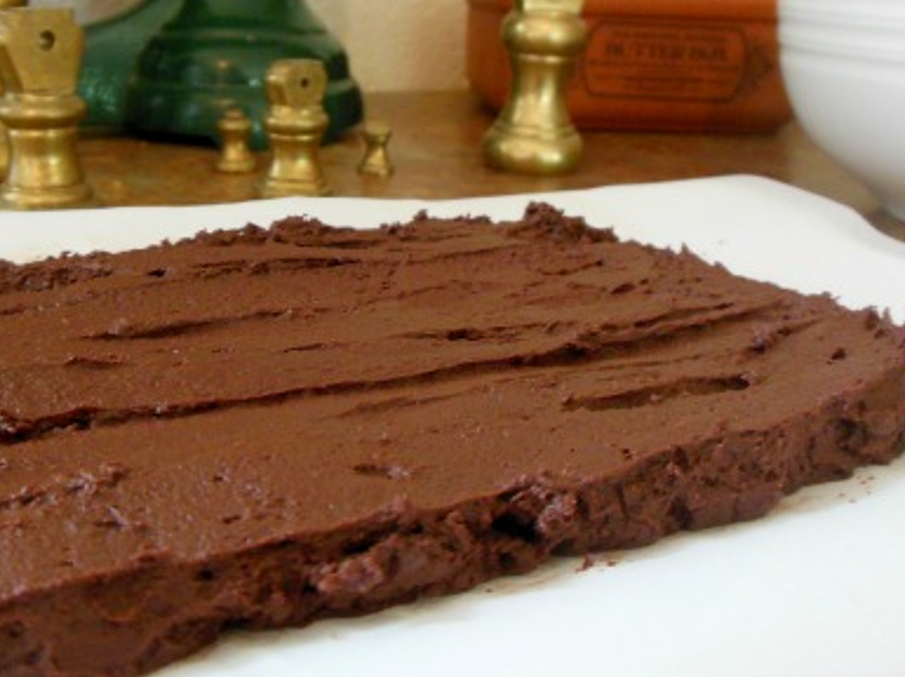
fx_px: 1019
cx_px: 350
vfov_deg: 36.8
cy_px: 336
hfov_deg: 47.5
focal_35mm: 39
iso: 500
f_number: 3.2
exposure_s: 1/8
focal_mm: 4.5
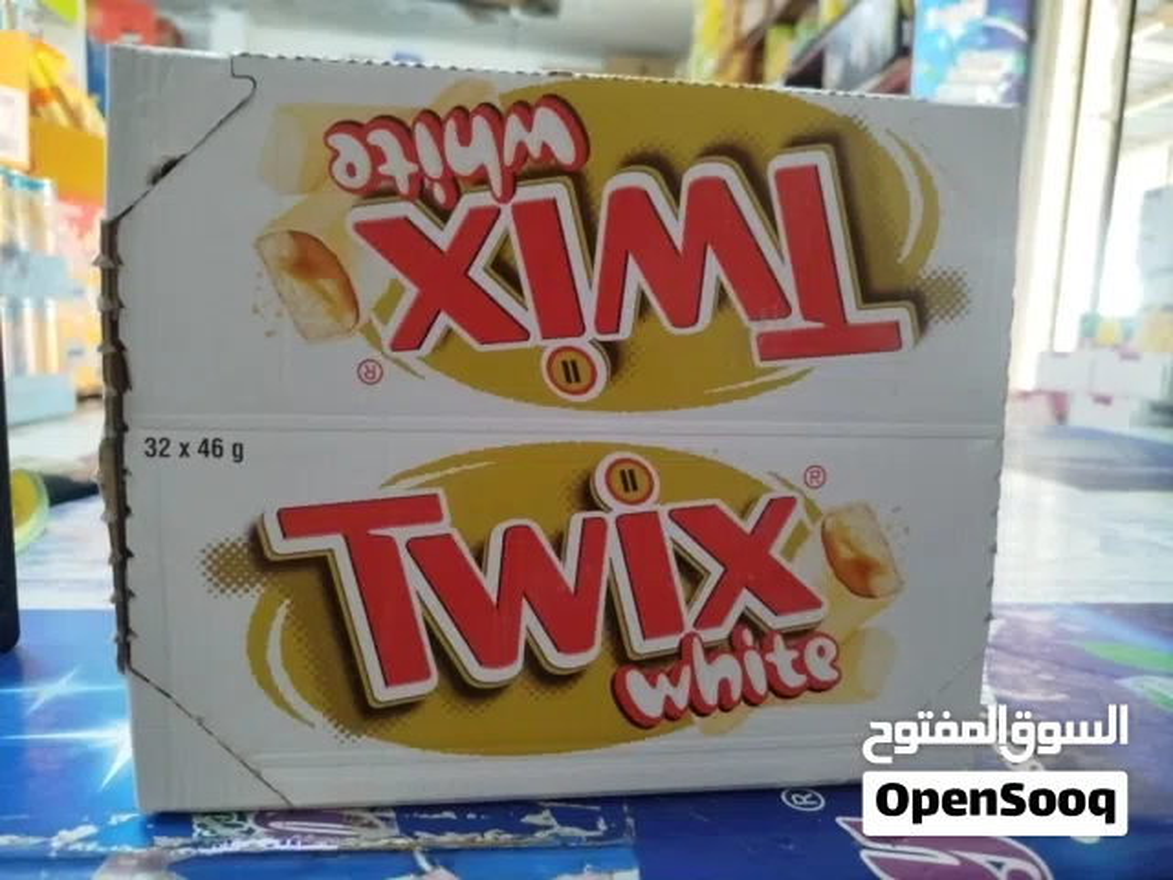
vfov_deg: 56.8
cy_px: 440
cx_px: 586
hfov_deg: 71.6
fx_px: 813
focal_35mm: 24
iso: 250
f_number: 1.7
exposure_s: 1/33
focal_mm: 5.31
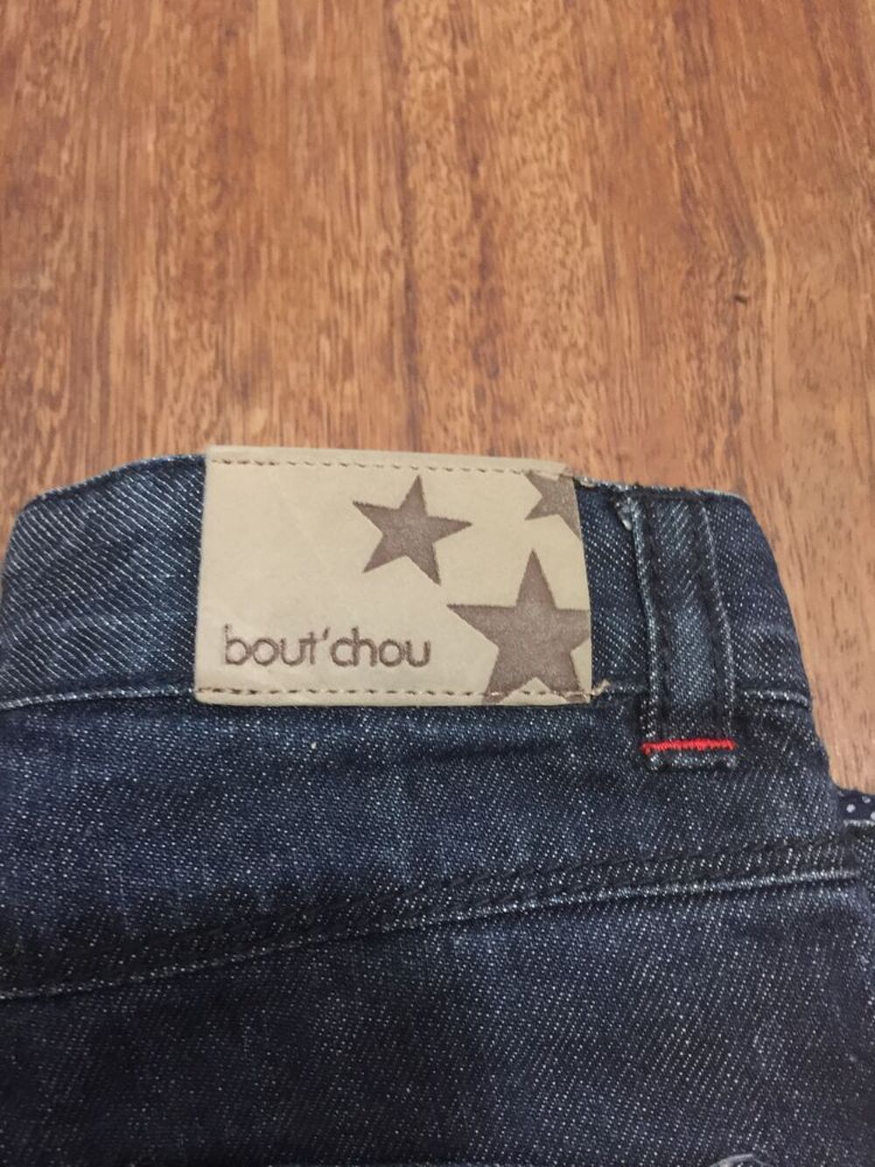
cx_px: 438
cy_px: 584
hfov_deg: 48.2
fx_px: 977
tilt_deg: -73.5
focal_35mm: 29
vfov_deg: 61.7
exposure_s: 1/4
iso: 100
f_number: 2.2
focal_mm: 4.15
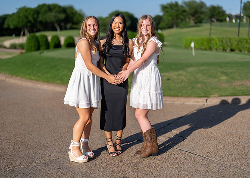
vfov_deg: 26.9
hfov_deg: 37.0
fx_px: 373
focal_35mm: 53
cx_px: 125
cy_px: 89
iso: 100
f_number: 1.2
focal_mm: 50
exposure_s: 1/10000
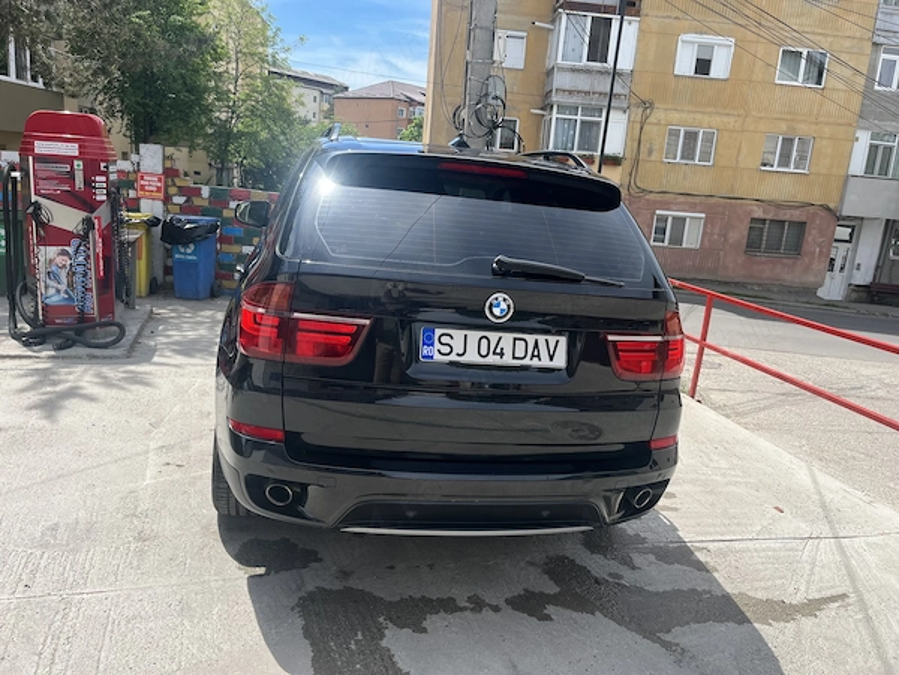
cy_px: 338
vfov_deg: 53.1
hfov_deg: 67.3
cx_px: 450
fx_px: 675
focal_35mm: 26
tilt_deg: -12.2
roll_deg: -3.1
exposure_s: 1/2137
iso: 50
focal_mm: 5.1
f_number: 1.6
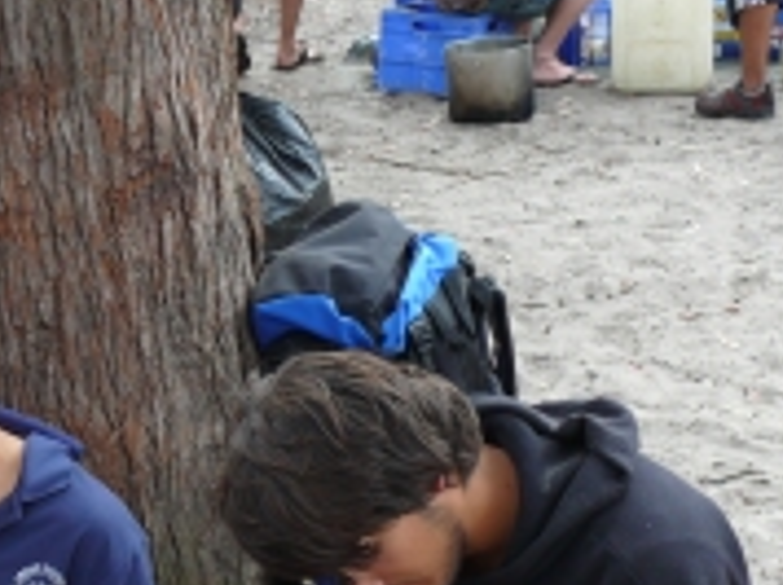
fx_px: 2123
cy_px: 554
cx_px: 40
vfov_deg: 15.5
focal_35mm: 94
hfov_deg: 20.4
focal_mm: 8
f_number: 2.8
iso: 100
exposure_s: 1/100
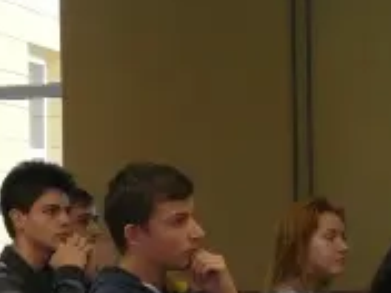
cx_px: -38
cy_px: 300
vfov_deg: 9.3
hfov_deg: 12.3
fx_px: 1785
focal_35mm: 158
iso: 320
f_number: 4
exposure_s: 1/30
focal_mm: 10.2
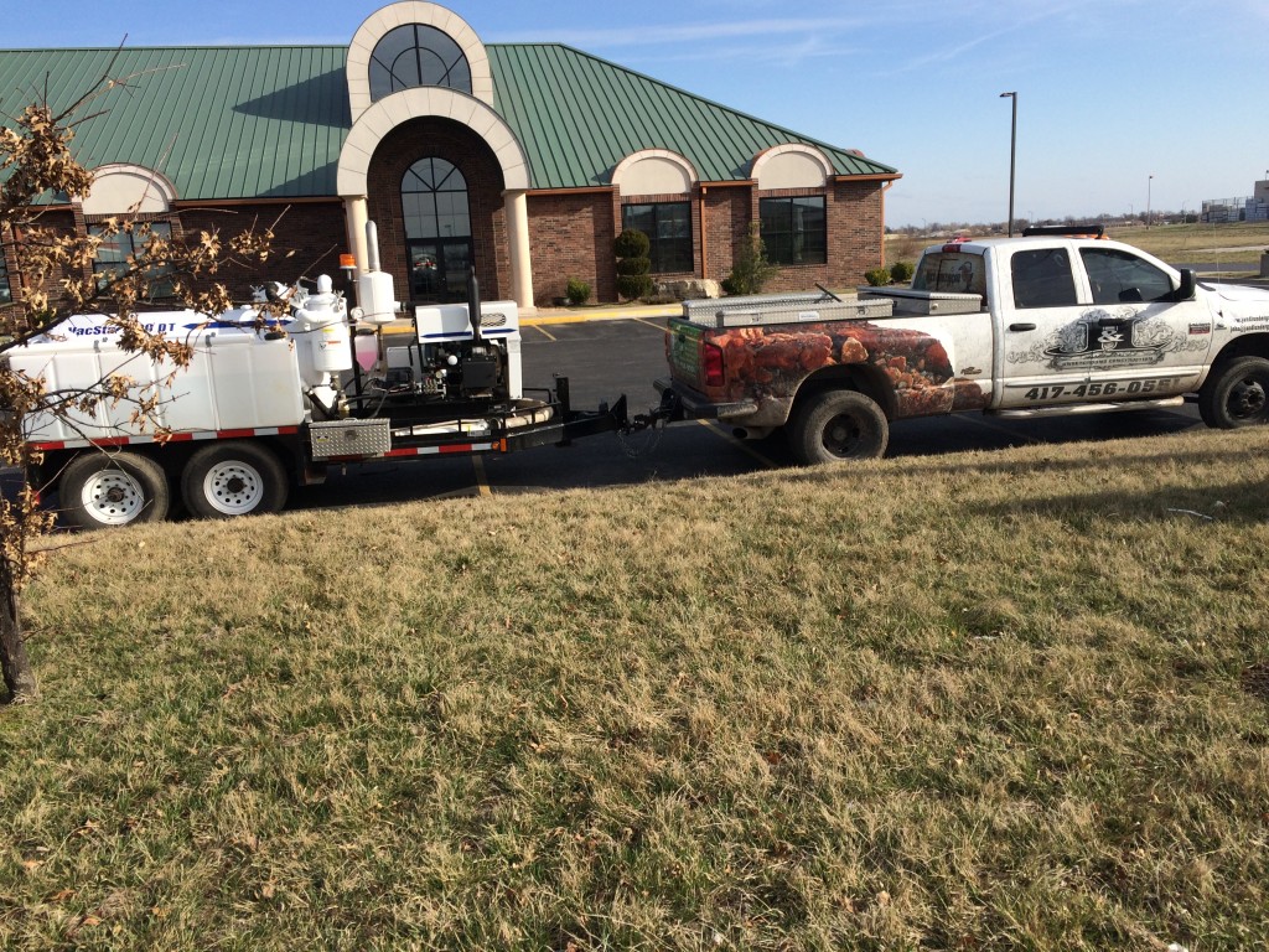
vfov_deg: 48.2
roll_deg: +3.5
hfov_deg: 61.7
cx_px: 634
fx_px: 1063
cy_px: 476
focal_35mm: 29
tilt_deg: -8.1
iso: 32
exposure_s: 1/1953
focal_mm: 4.15
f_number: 2.2
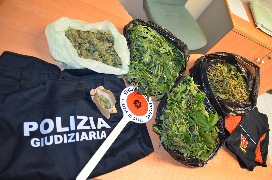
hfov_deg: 67.5
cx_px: 136
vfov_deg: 47.7
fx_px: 204
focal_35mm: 27
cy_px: 90
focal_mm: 18
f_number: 3.5
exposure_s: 1/60
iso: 1000
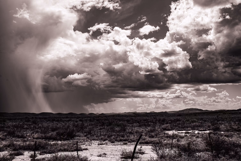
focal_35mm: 35
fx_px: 234
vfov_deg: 37.9
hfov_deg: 54.4
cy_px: 80
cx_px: 120
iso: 100
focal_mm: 35
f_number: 8
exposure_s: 1/500
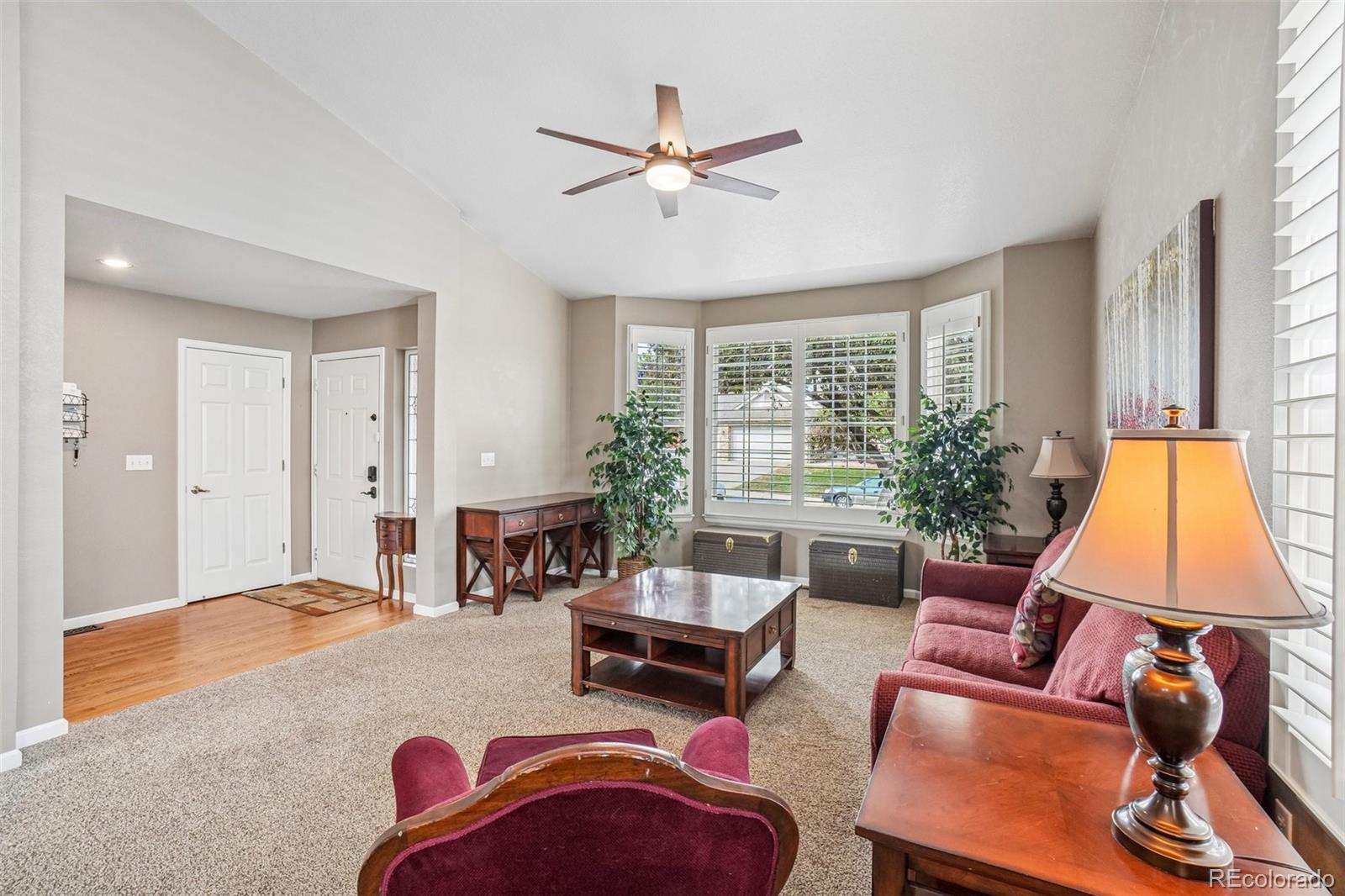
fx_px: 560
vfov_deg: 77.3
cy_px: 448
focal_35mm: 15
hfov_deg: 100.4
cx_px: 672
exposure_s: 1/15
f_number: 8
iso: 400
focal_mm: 10
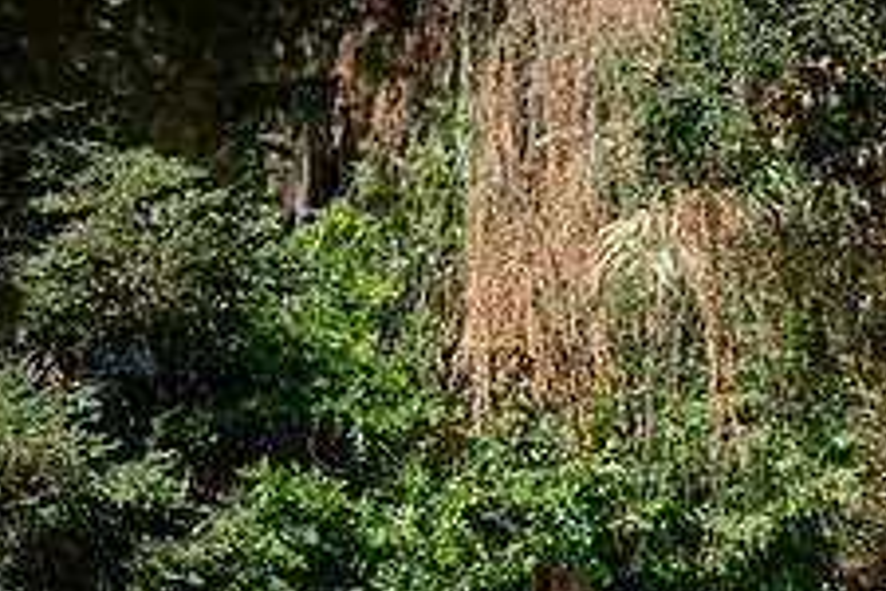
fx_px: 3175
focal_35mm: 129
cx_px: 539
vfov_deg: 10.6
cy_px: 380
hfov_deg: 15.9
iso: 64
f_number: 1.8
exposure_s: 1/6400
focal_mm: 50
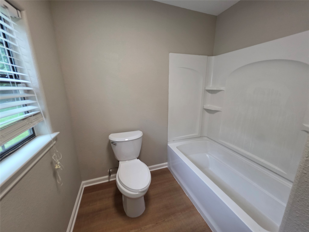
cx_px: 154
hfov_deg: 106.2
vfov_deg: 89.9
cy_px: 116
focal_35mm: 13
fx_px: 116
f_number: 1.9
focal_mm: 2.2
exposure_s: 1/120
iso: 160
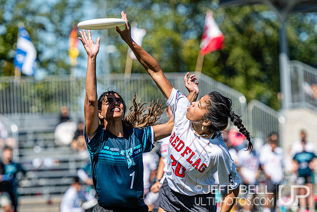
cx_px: 158
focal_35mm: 256
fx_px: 2259
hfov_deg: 8.0
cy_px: 91
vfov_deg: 5.4
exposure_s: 1/2000
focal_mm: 150
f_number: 3.2
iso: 100
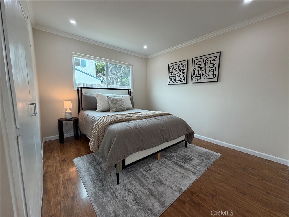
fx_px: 117
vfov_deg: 85.7
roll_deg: -0.5
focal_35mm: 14
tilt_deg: -7.7
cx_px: 144
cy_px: 108
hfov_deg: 102.1
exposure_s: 1/120
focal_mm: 2.22
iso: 125
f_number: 2.2
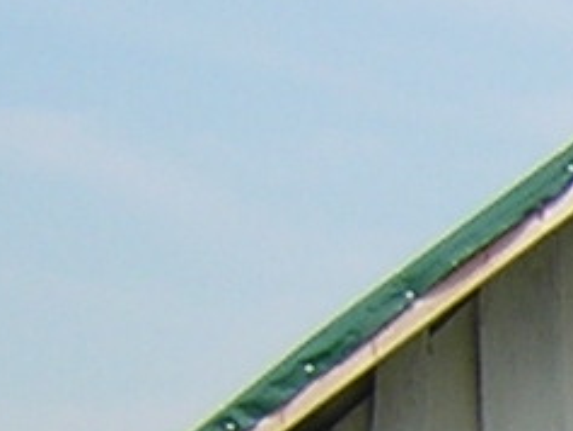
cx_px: 1557
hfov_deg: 7.4
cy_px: 942
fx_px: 4024
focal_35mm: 243
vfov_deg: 5.9
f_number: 5.2
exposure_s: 1/352
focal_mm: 4.7
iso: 100
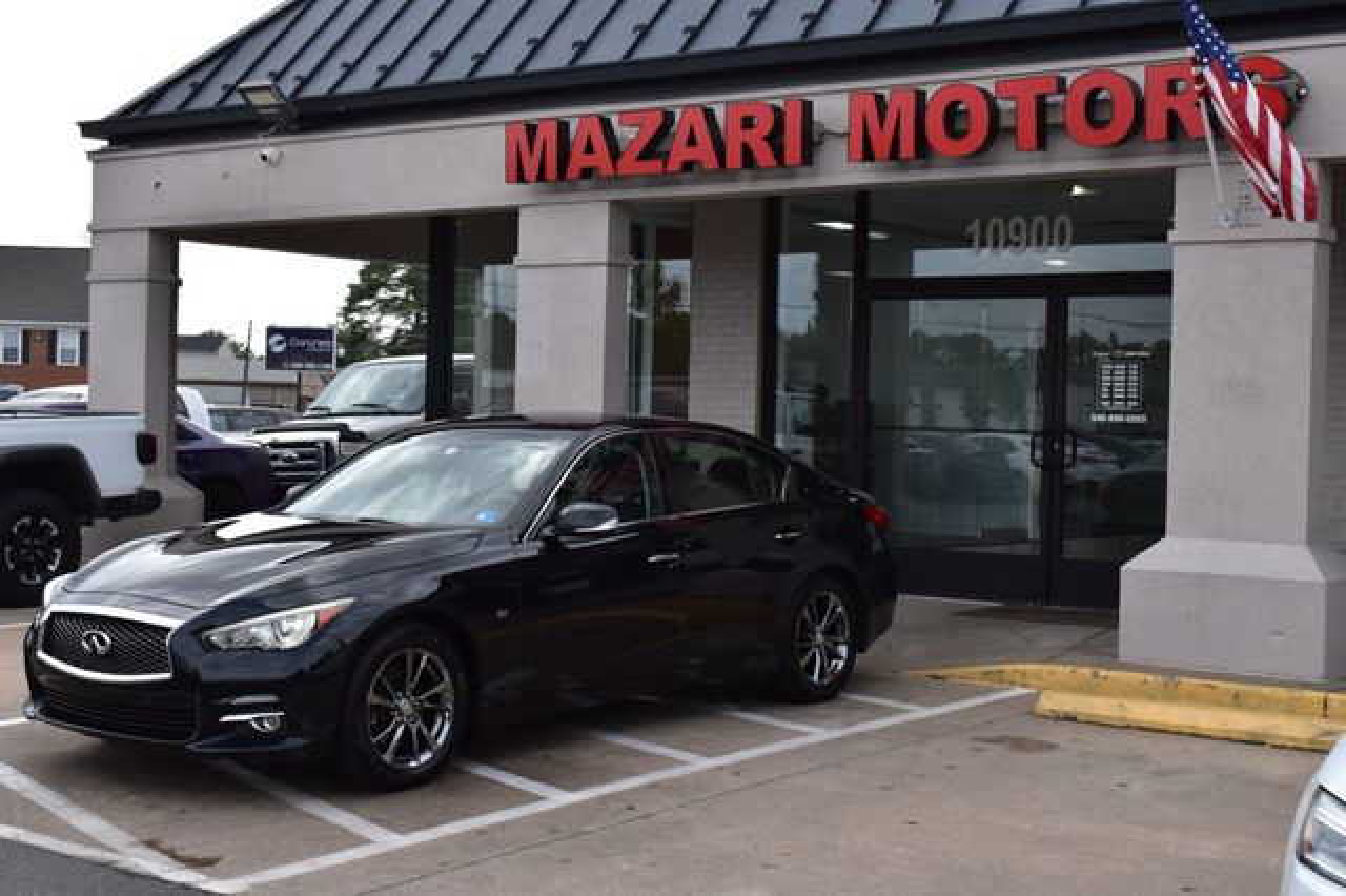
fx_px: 1962
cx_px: 673
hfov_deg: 37.9
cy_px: 448
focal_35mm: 52
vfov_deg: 25.7
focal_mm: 35
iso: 400
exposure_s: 1/400
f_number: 11
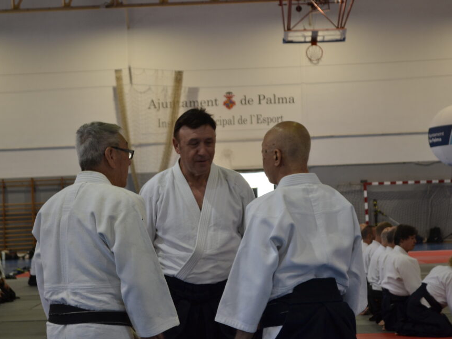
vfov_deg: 15.6
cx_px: 200
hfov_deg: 20.7
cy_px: 163
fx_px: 1235
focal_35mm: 95
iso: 400
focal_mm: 55
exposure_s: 1/50
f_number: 5.6
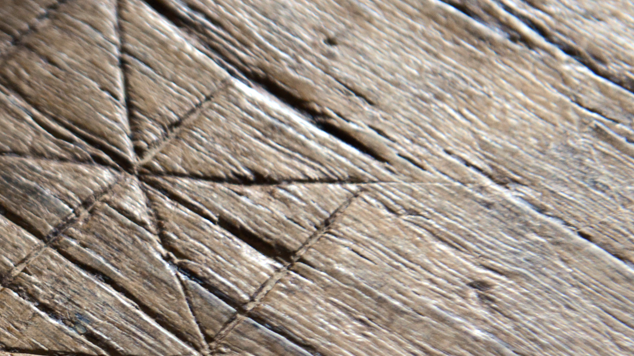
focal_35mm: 176
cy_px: 350
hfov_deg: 12.0
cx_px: -126
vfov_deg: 6.9
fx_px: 2959
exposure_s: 1/125
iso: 1600
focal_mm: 70
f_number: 5
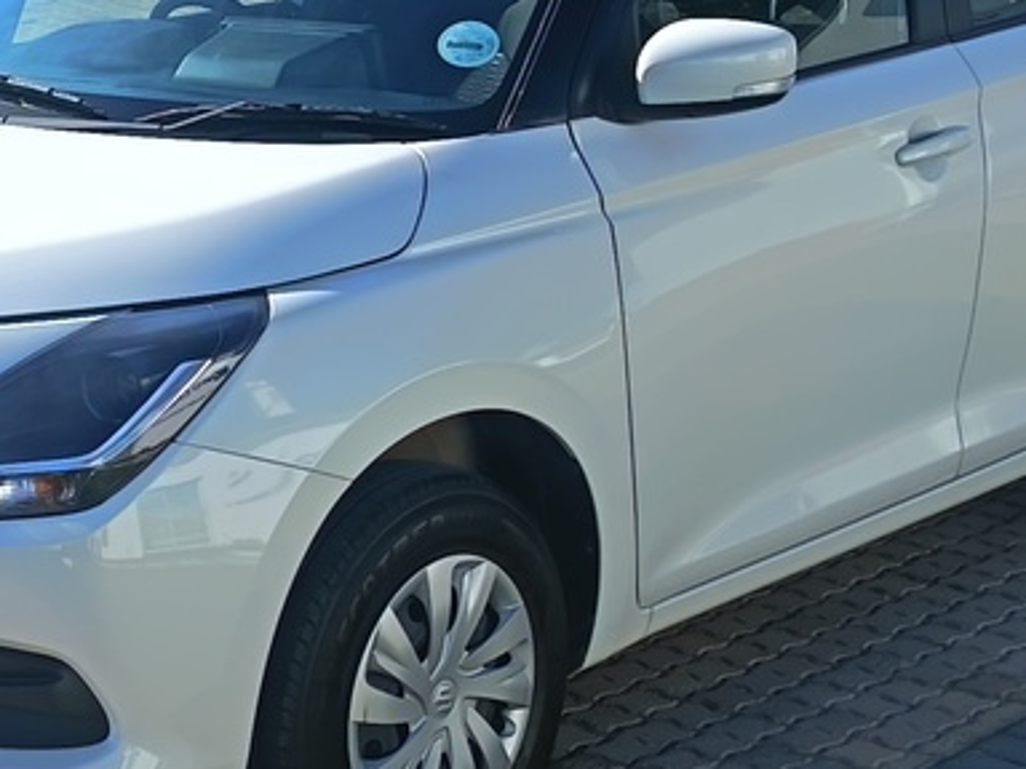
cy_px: 312
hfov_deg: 20.4
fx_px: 2845
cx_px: 382
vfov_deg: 15.4
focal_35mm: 96
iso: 100
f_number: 1.75
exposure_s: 1/637
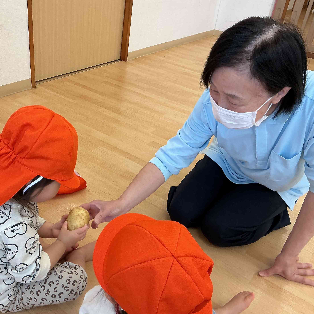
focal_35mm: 35
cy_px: 160
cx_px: 129
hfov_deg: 47.0
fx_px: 359
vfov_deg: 47.2
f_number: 1.8
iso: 50
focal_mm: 3
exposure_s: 1/120
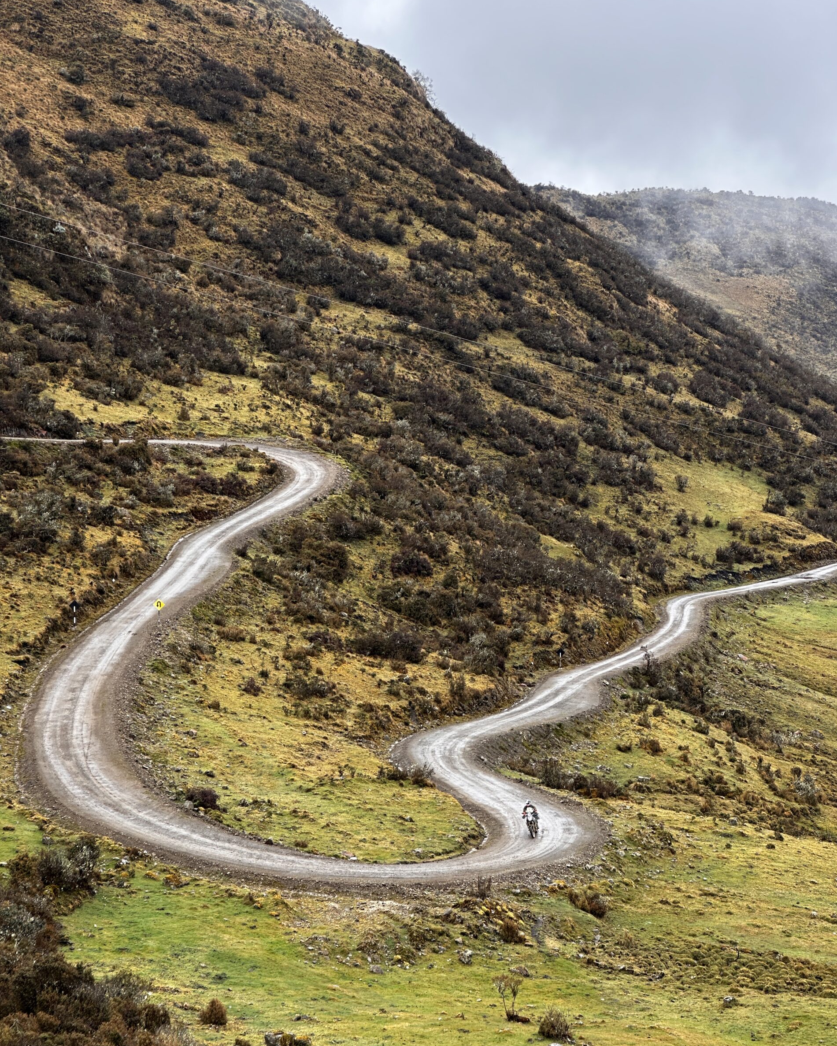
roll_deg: -0.5
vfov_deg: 23.6
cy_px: 544
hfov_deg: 18.9
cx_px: 422
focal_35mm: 81
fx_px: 2508
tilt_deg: -5.8
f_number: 2.8
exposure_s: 1/169
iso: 32
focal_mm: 9
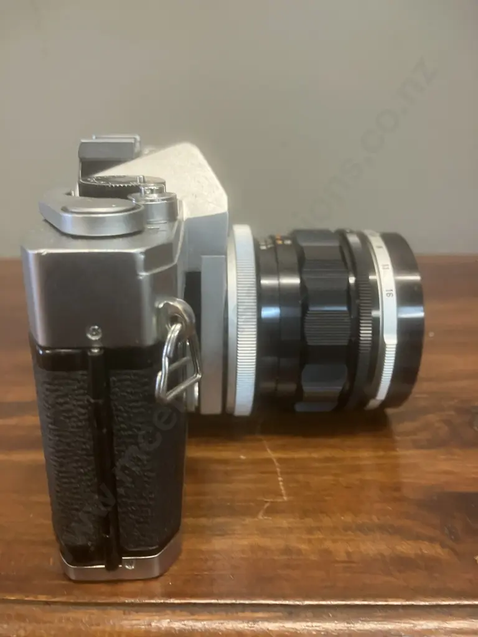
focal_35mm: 28
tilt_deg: -20.3
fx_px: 516
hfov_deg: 49.7
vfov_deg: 63.4
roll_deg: +1.9
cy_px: 318
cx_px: 239
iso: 250
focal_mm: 3.99
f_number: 1.8
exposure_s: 1/33
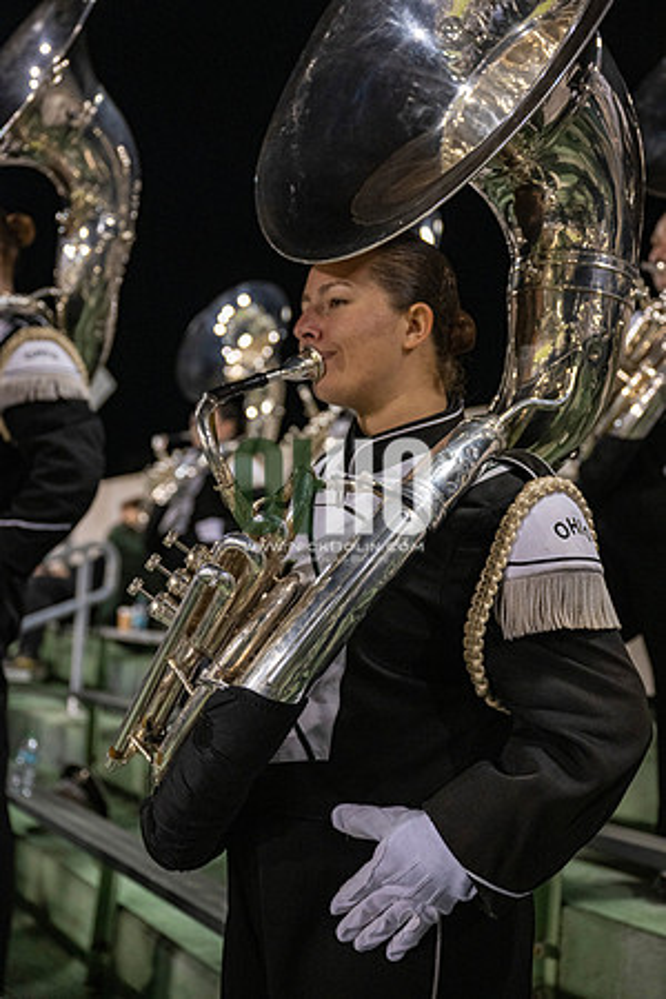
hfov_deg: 32.6
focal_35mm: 41
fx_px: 1138
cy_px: 500
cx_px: 333
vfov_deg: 47.4
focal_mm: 41
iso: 2000
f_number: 3.2
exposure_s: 1/500
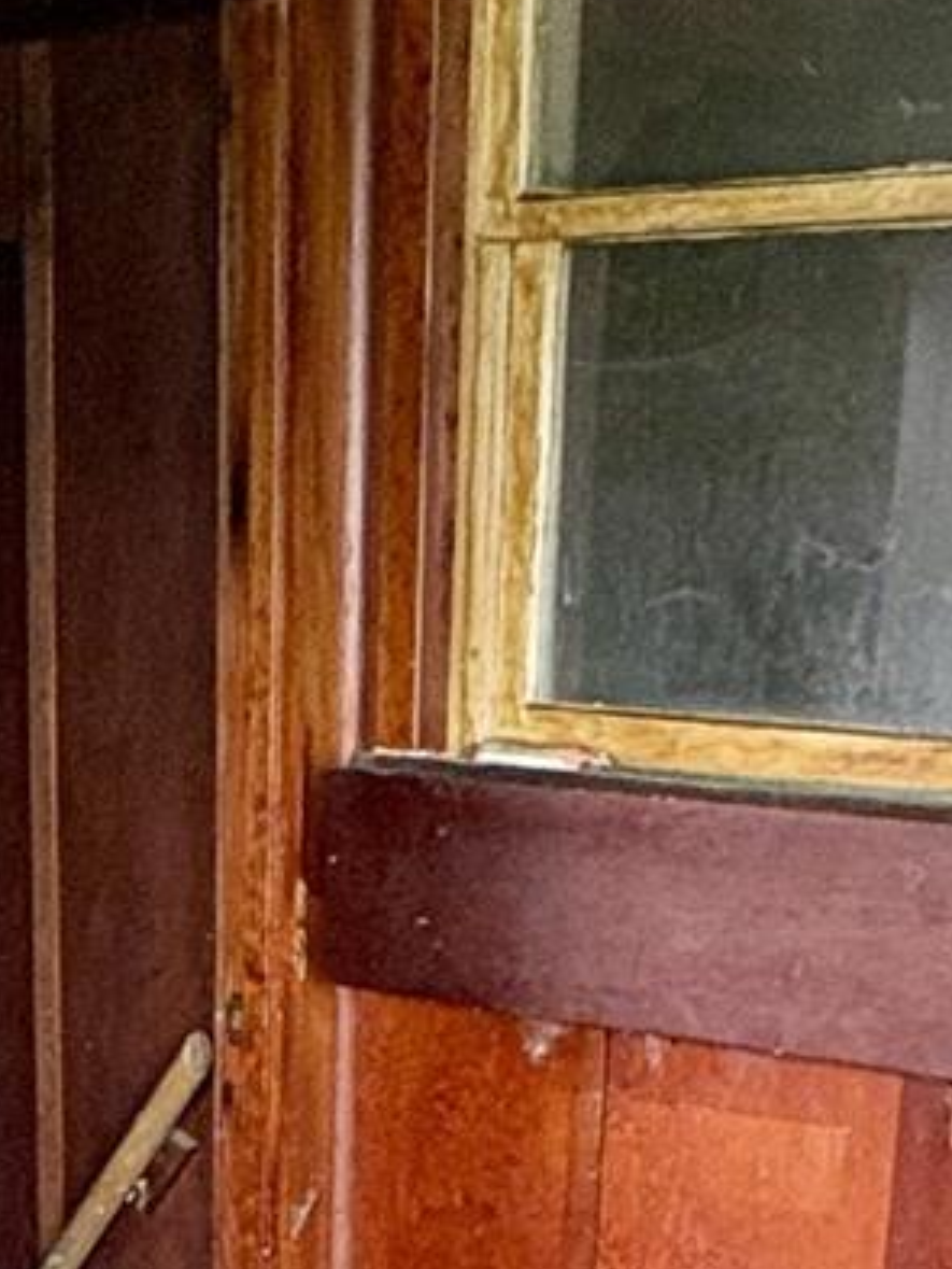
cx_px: 284
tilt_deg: -20.8
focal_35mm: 82
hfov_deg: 17.9
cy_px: 1808
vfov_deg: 20.9
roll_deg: -1.1
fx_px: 3005
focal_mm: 2.22
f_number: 2.2
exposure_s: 1/60
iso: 250
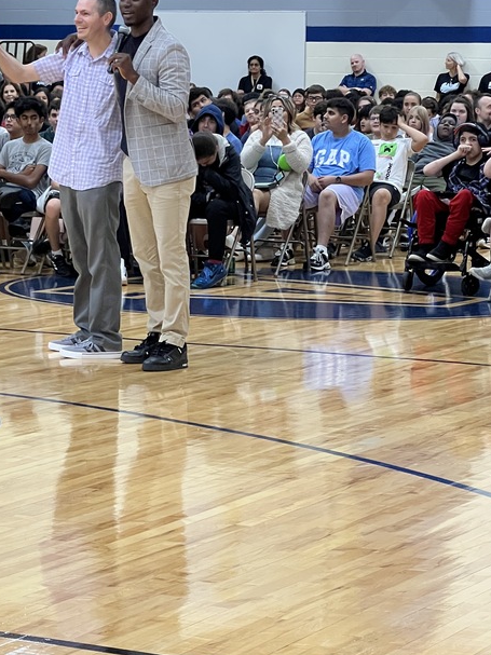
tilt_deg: -1.0
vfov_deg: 15.1
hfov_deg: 11.4
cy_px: 131
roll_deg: -0.5
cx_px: 109
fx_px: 2459
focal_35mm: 130
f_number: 2.8
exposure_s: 1/60
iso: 250
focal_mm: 9
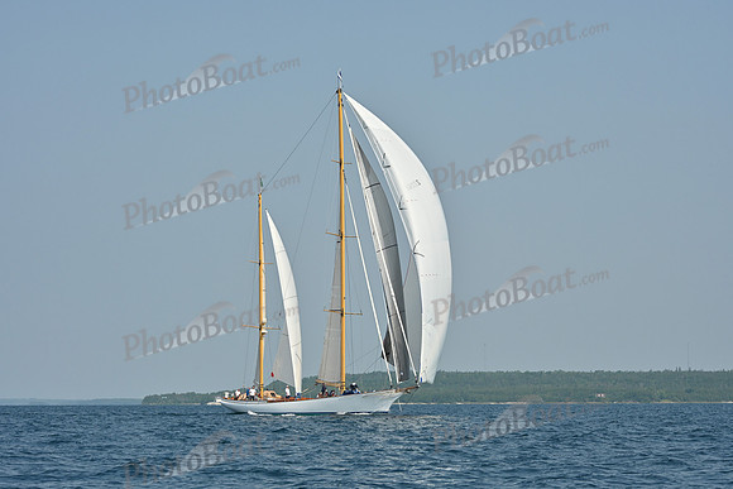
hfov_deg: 20.0
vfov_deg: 13.4
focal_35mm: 102
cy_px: 244
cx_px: 366
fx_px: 2077
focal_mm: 102
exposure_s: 1/1000
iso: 320
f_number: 11
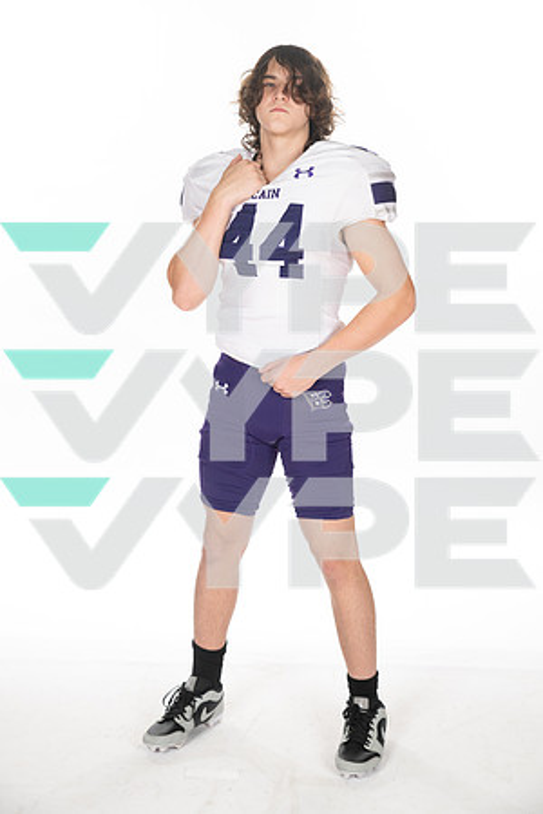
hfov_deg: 23.4
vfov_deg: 34.5
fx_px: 1312
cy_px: 407
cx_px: 272
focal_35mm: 58
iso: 800
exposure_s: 1/320
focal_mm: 58
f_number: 7.1
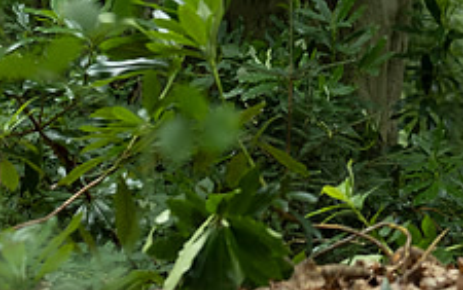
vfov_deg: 6.6
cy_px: -81
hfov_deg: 10.5
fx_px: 2488
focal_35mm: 197
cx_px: 539
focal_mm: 50
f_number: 2.8
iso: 640
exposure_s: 1/500
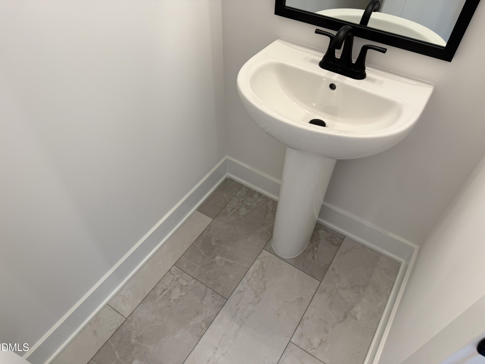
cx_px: 242
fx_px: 336
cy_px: 182
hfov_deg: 71.6
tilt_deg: -47.7
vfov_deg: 56.8
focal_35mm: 24
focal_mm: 6.76
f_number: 1.78
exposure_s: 1/120
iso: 125
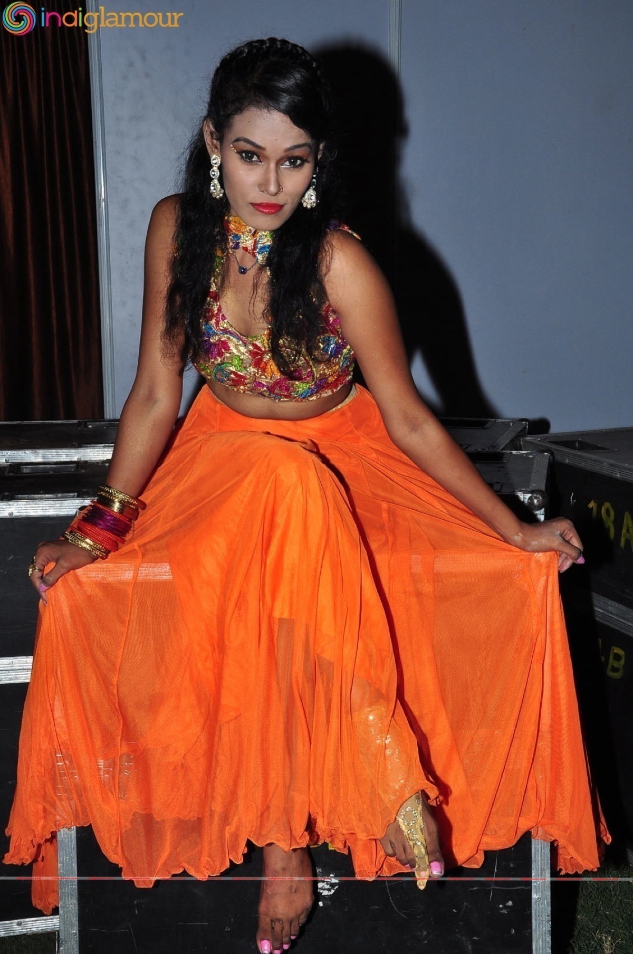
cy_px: 477
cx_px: 316
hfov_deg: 25.7
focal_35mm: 52
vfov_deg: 37.9
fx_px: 1389
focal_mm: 35
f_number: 10
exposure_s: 1/125
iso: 400
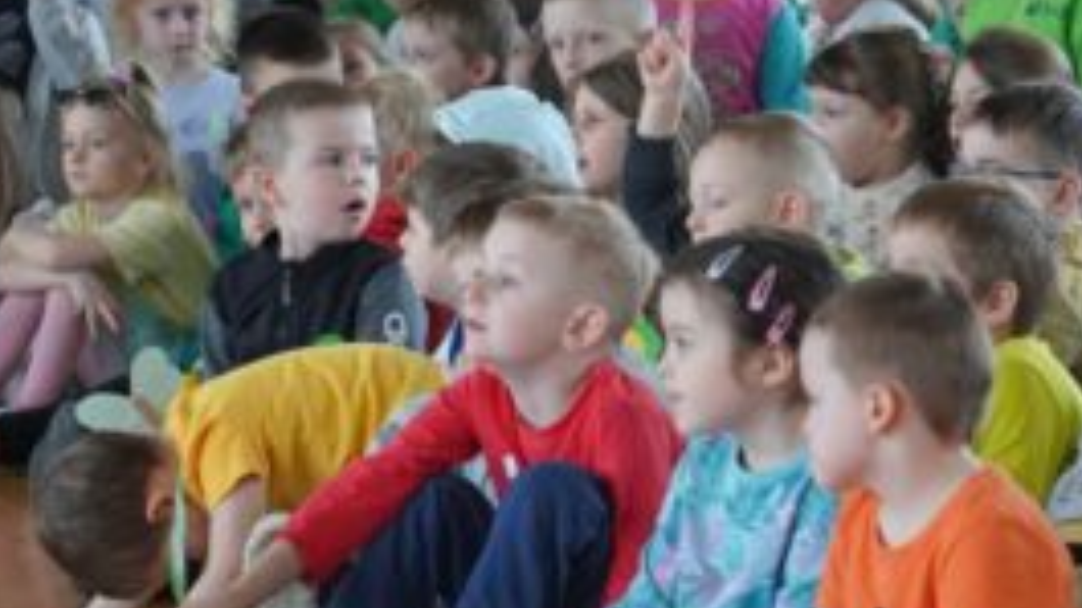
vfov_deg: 6.8
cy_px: 314
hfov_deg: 12.0
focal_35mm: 178
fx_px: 5106
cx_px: 911
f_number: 4
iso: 2500
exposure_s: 1/160
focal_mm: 75
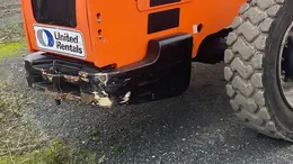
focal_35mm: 60
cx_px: 196
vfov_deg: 19.6
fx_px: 466
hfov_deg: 34.6
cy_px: 8
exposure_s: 1/122
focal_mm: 4.25
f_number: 1.8
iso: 32
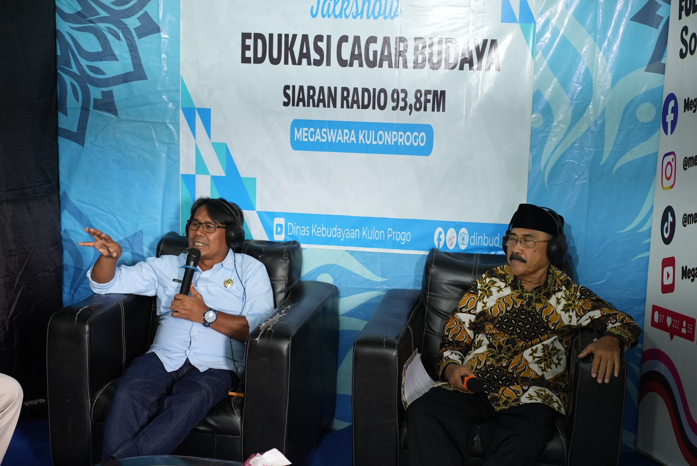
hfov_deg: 36.2
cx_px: 348
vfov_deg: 24.7
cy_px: 233
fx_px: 1066
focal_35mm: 55
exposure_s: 1/125
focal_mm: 55
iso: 3200
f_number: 3.5
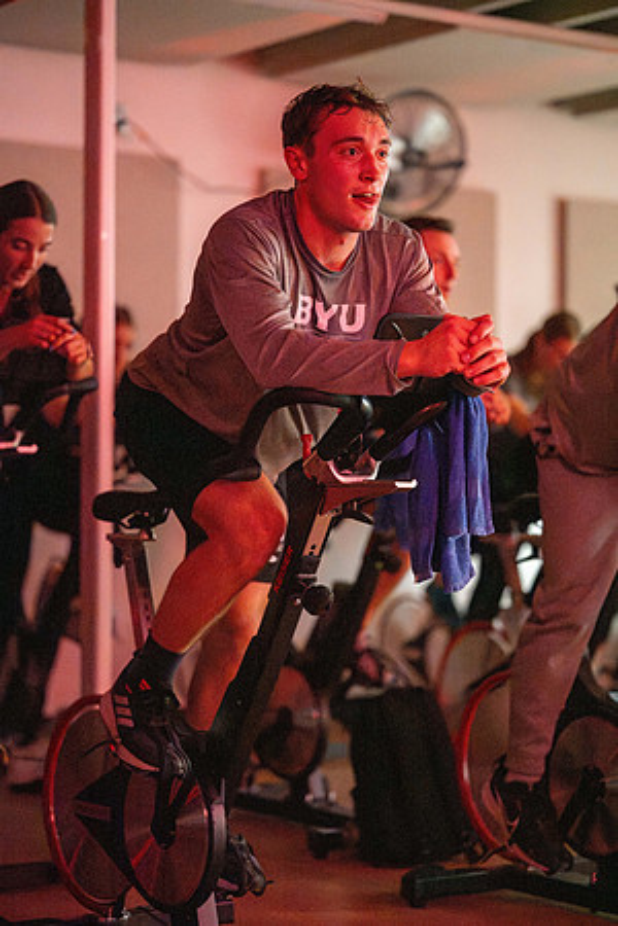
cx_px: 309
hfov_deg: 16.1
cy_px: 463
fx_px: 2189
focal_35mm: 85
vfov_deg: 23.9
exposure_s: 1/250
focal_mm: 85
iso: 10000
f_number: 1.8
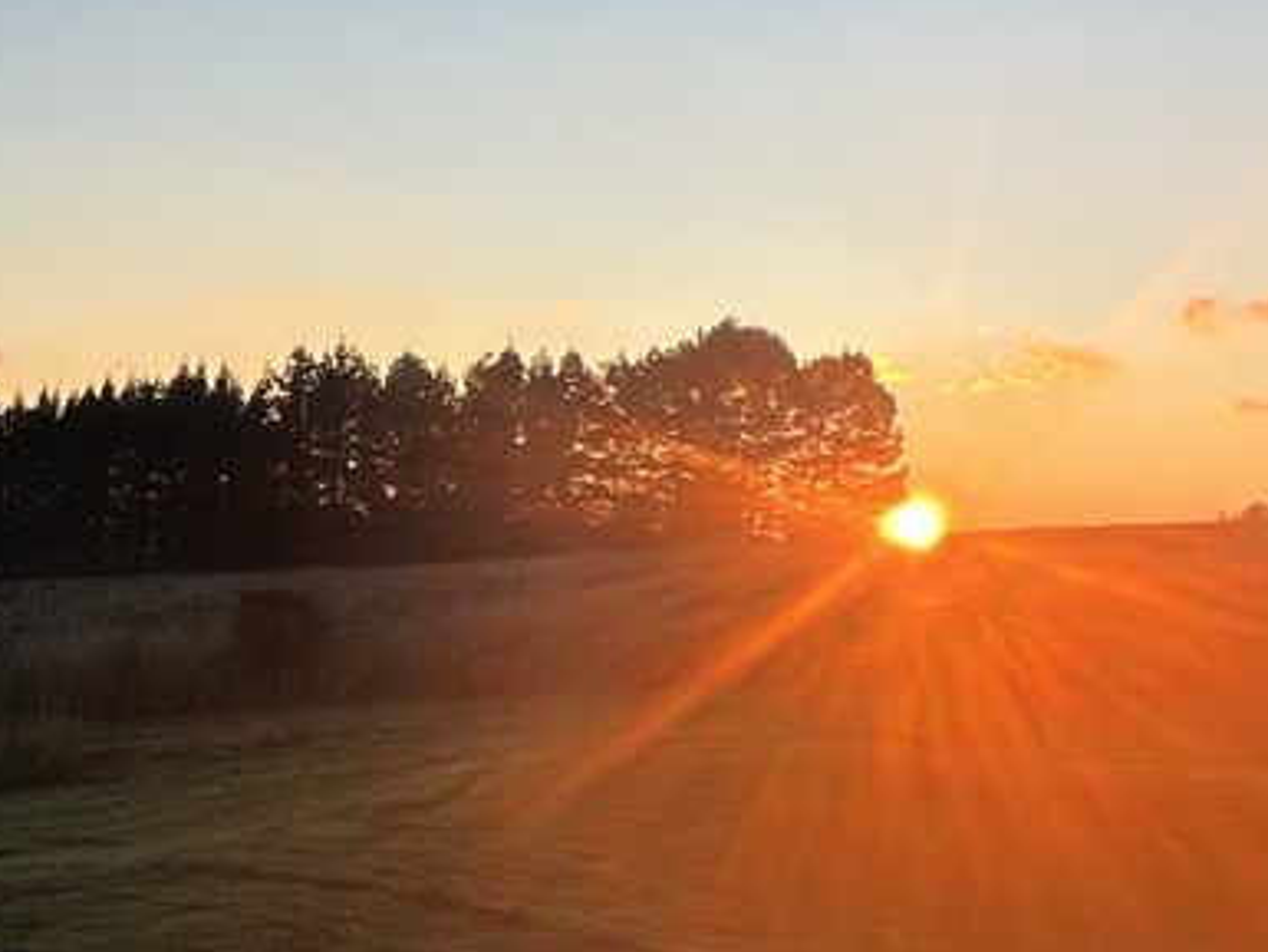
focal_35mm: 54
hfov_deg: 32.5
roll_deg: -2.6
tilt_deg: -0.9
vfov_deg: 27.0
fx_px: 1979
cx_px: -23
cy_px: 511
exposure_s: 1/686
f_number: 1.8
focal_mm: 1.57
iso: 32
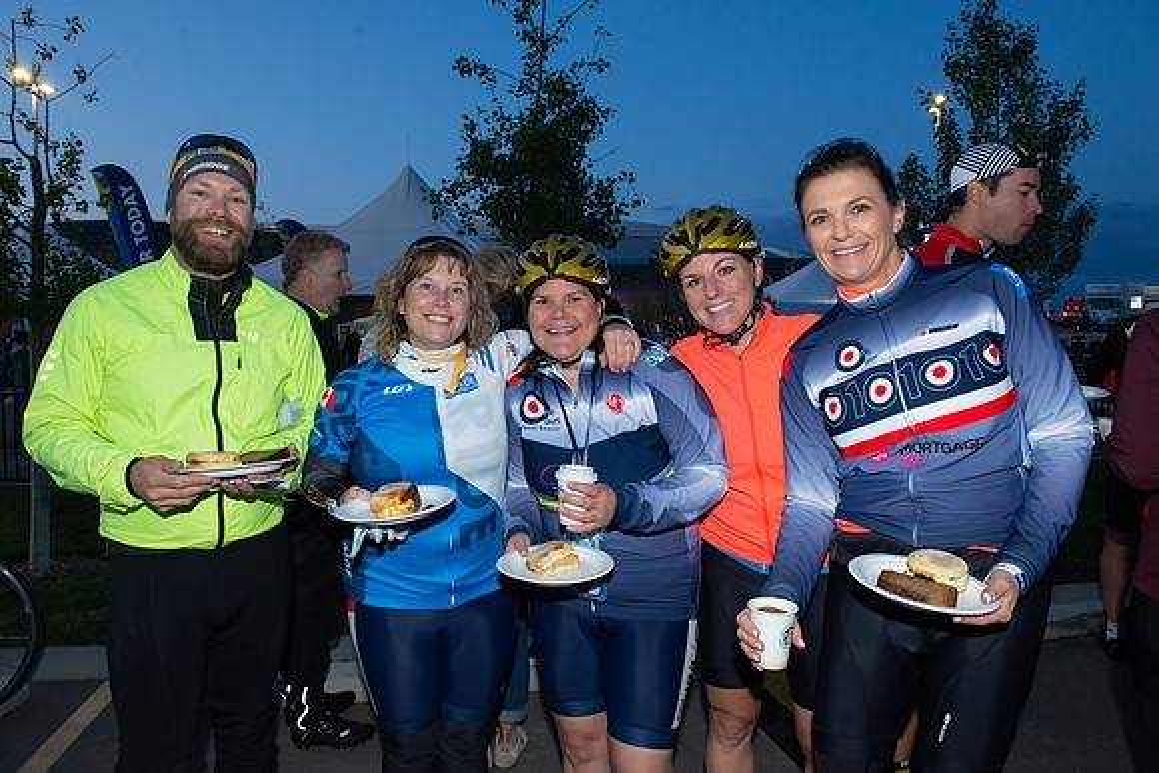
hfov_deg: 73.7
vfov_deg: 53.2
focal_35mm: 24
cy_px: 386
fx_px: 773
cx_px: 580
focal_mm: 24
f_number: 8
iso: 640
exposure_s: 1/80
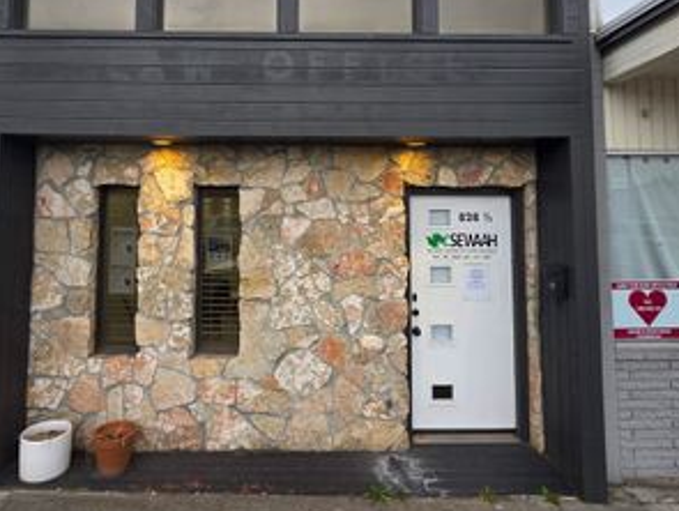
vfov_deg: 60.1
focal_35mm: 22
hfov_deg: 76.2
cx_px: 313
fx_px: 432
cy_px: 181
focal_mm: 2.2
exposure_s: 1/120
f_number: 1.9
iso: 80
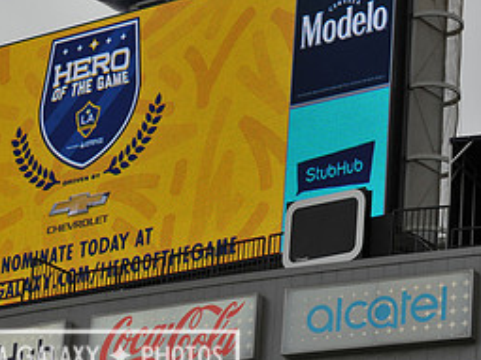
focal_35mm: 208
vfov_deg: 7.1
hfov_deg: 9.5
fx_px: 2889
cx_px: 106
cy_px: 72
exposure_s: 1/250
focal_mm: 95
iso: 400
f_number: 10
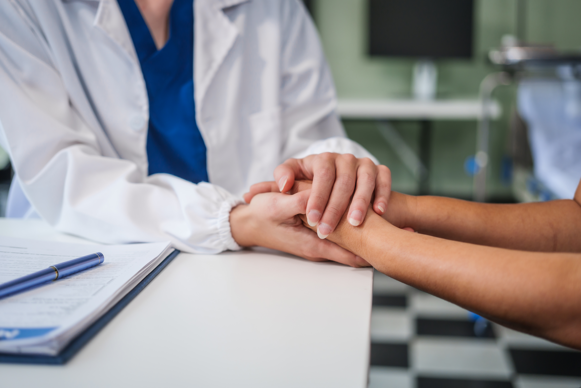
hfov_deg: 39.6
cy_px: 194
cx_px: 290
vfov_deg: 27.0
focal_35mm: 50
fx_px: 807
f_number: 2.5
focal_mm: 50
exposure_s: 1/200
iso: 320
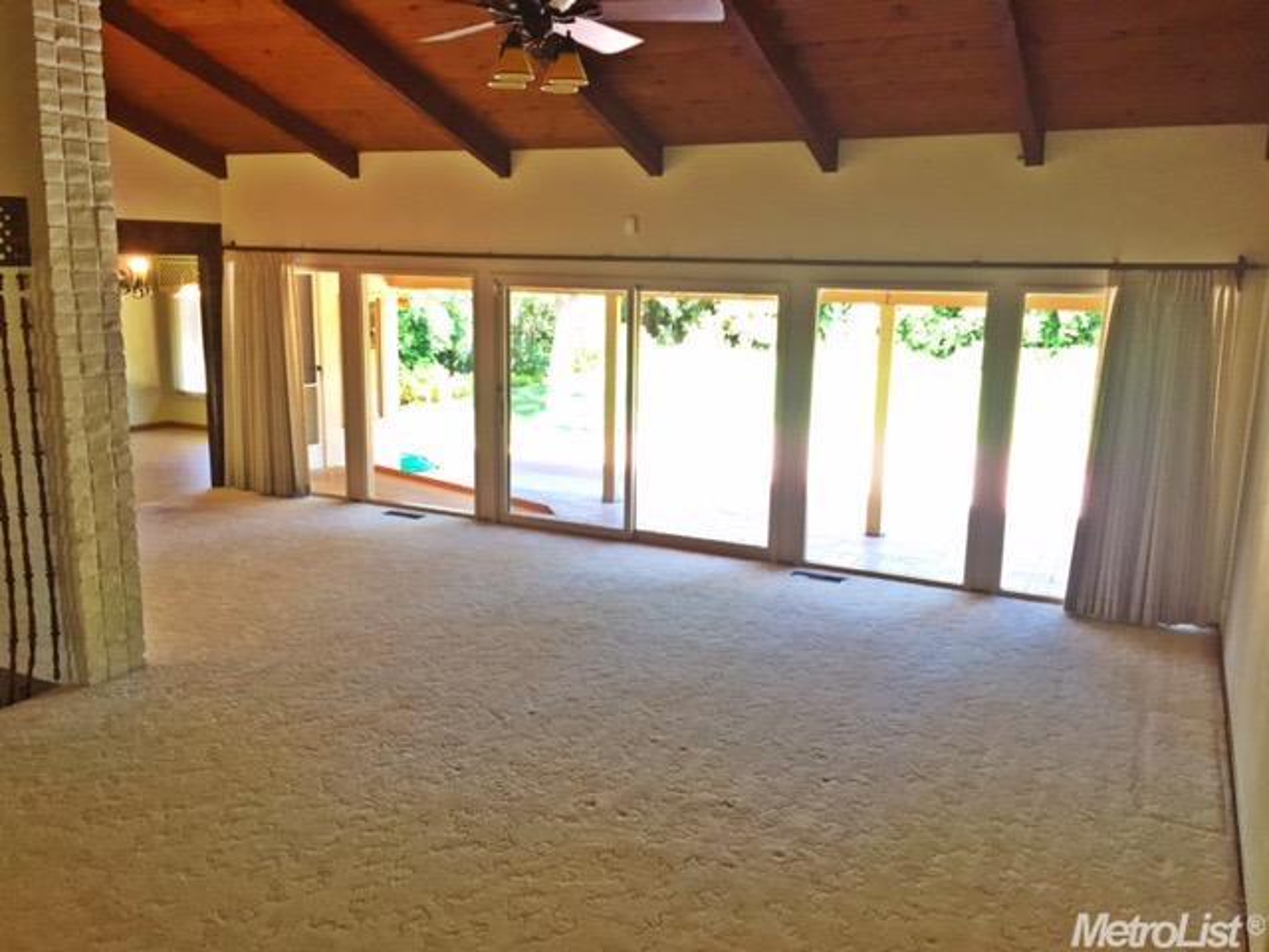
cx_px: 634
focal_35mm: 29
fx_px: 1063
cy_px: 476
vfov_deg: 48.2
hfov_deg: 61.7
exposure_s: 1/30
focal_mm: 4.15
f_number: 2.2
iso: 40
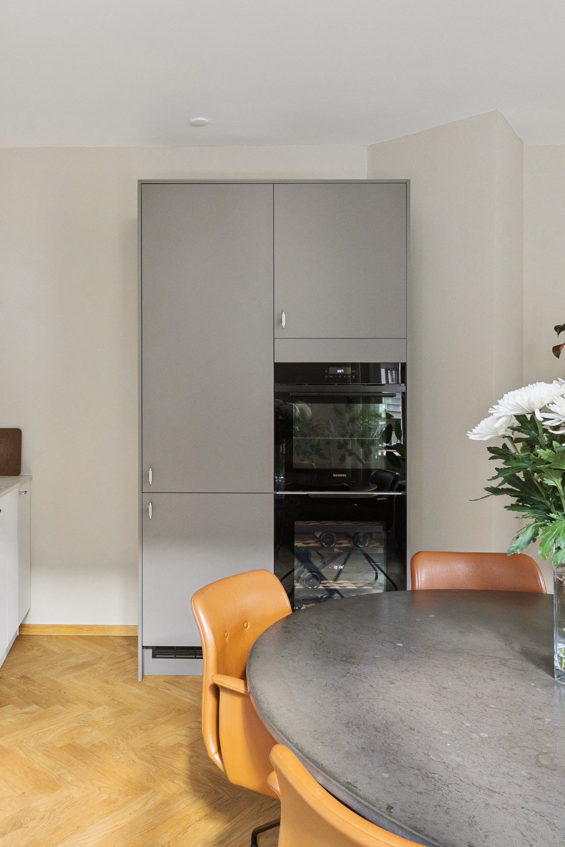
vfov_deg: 66.8
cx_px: 119
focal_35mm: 27
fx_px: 643
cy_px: 423
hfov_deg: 45.3
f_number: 7.1
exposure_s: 1/10
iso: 400
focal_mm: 11.9
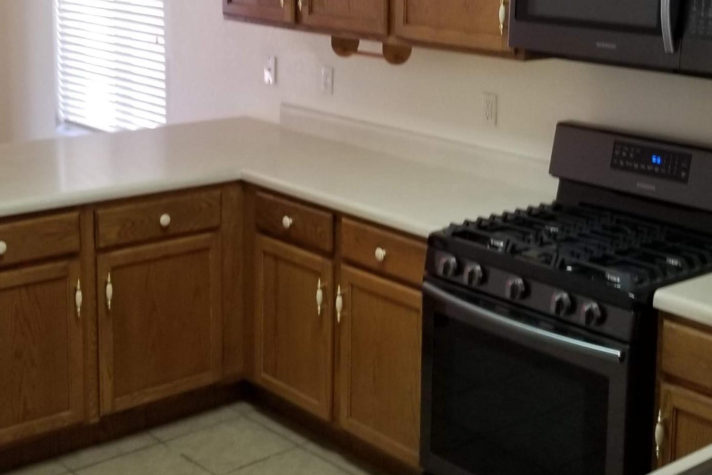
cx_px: 423
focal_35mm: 58
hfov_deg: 34.4
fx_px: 1147
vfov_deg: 23.2
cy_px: 131
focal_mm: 4.3
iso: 160
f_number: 1.7
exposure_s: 1/60
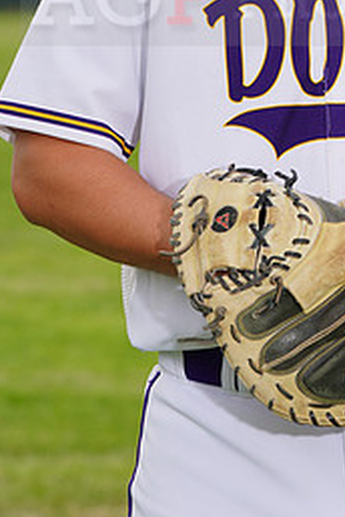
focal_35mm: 491
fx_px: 7058
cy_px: -18
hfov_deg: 2.8
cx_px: 378
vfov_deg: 4.2
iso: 160
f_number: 9
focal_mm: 218
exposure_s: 1/250
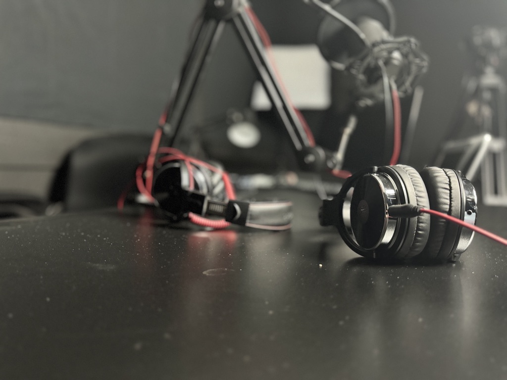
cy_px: 190
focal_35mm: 24
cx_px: 254
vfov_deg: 56.8
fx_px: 352
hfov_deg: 71.6
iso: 1000
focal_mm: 6.76
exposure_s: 1/30
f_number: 1.78
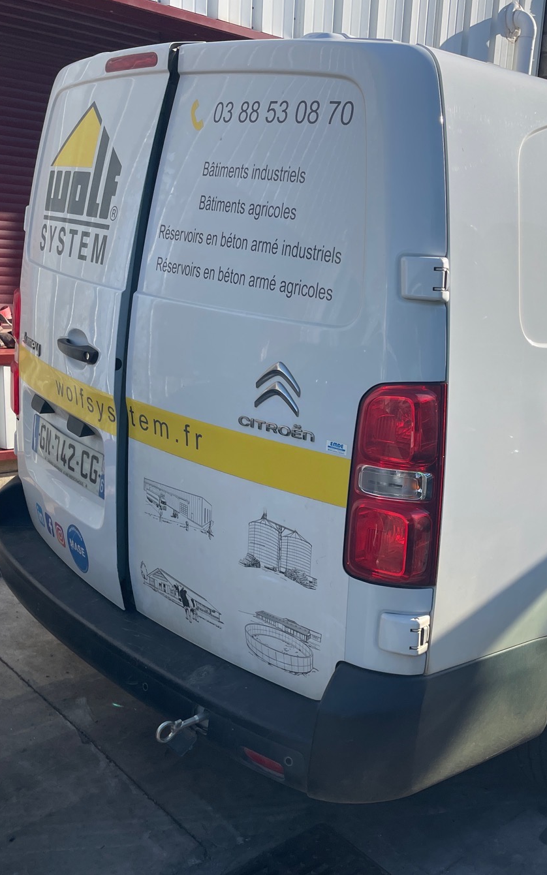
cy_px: 435
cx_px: 443
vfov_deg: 52.8
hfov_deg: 33.4
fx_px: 883
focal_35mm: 37
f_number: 1.6
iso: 32
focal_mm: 4.2
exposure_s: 1/2257
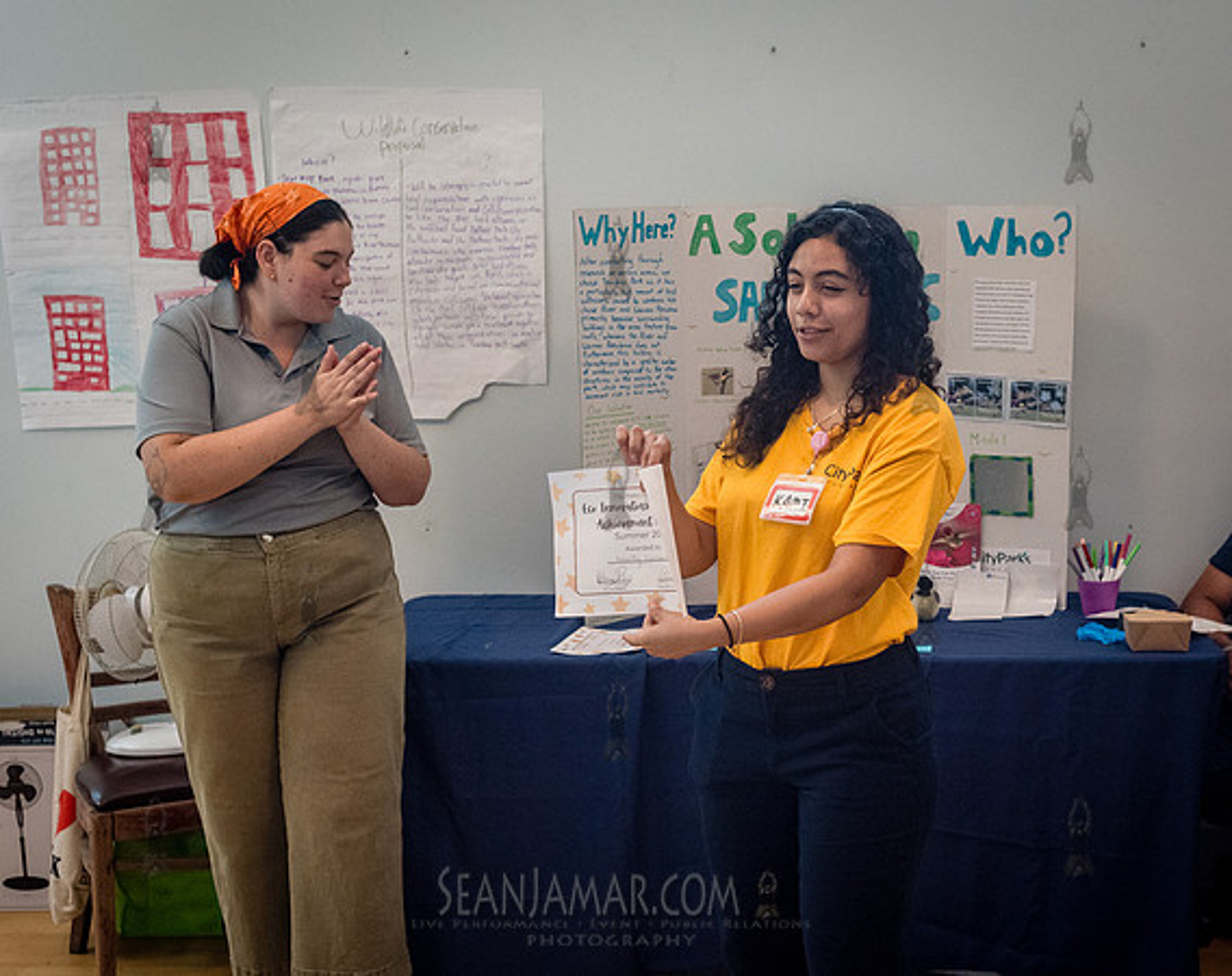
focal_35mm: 48
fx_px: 1728
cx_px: 803
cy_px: 524
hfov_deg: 38.9
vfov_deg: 31.5
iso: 4000
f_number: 4.5
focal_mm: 35
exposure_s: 1/800
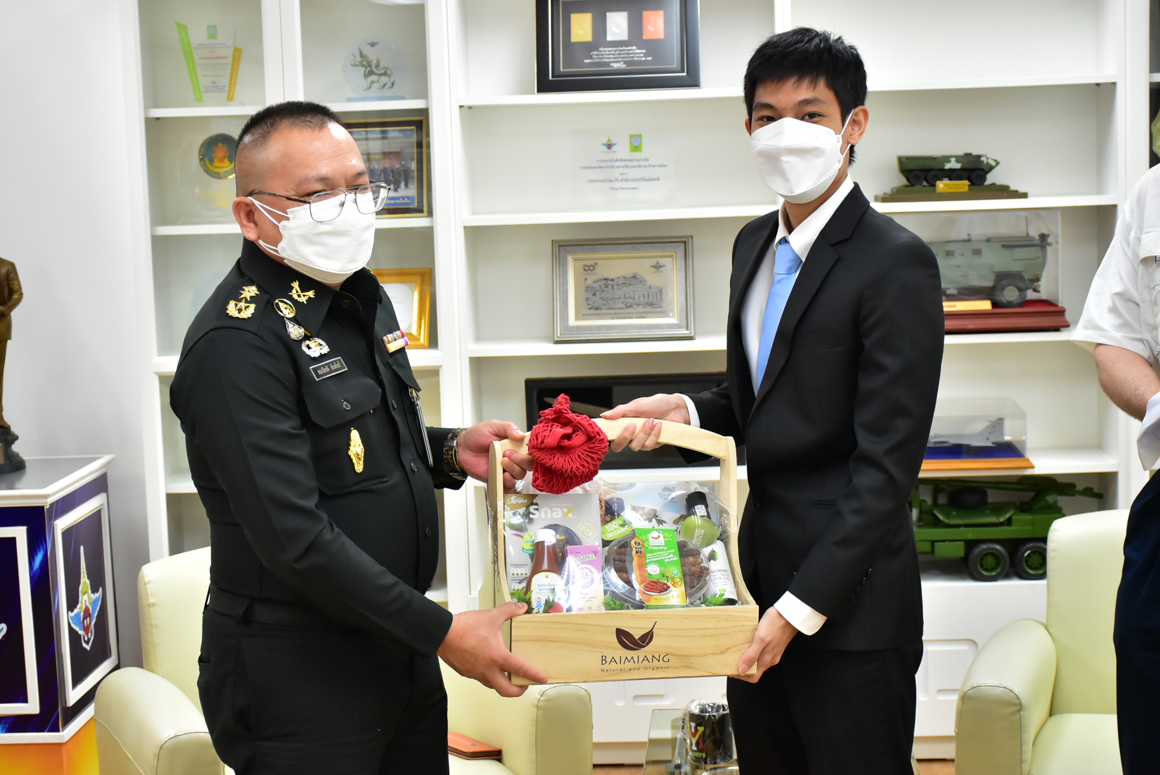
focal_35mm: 60
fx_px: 1935
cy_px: 388
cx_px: 580
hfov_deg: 33.4
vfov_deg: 22.7
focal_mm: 40
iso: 2000
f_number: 5
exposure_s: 1/80
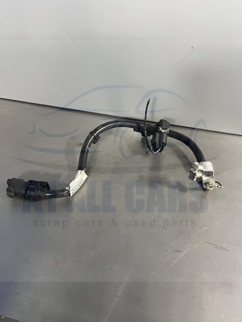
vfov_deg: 67.3
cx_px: 121
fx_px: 242
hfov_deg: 53.1
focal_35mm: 26
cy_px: 161
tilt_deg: -45.8
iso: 320
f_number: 1.6
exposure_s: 1/50
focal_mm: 5.1
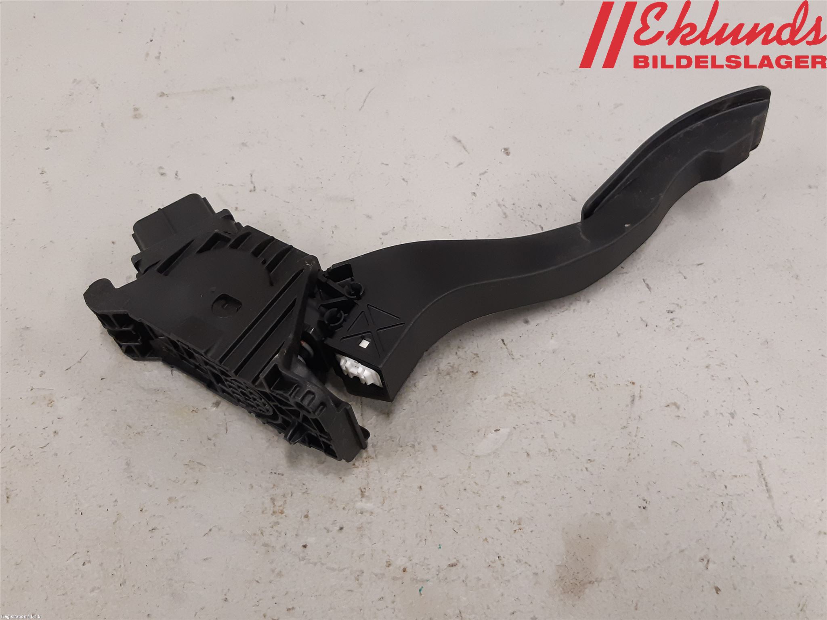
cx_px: 414
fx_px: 621
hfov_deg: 67.3
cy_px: 310
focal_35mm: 26
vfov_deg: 53.1
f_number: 1.7
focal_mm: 3.93
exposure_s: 1/50
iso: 200
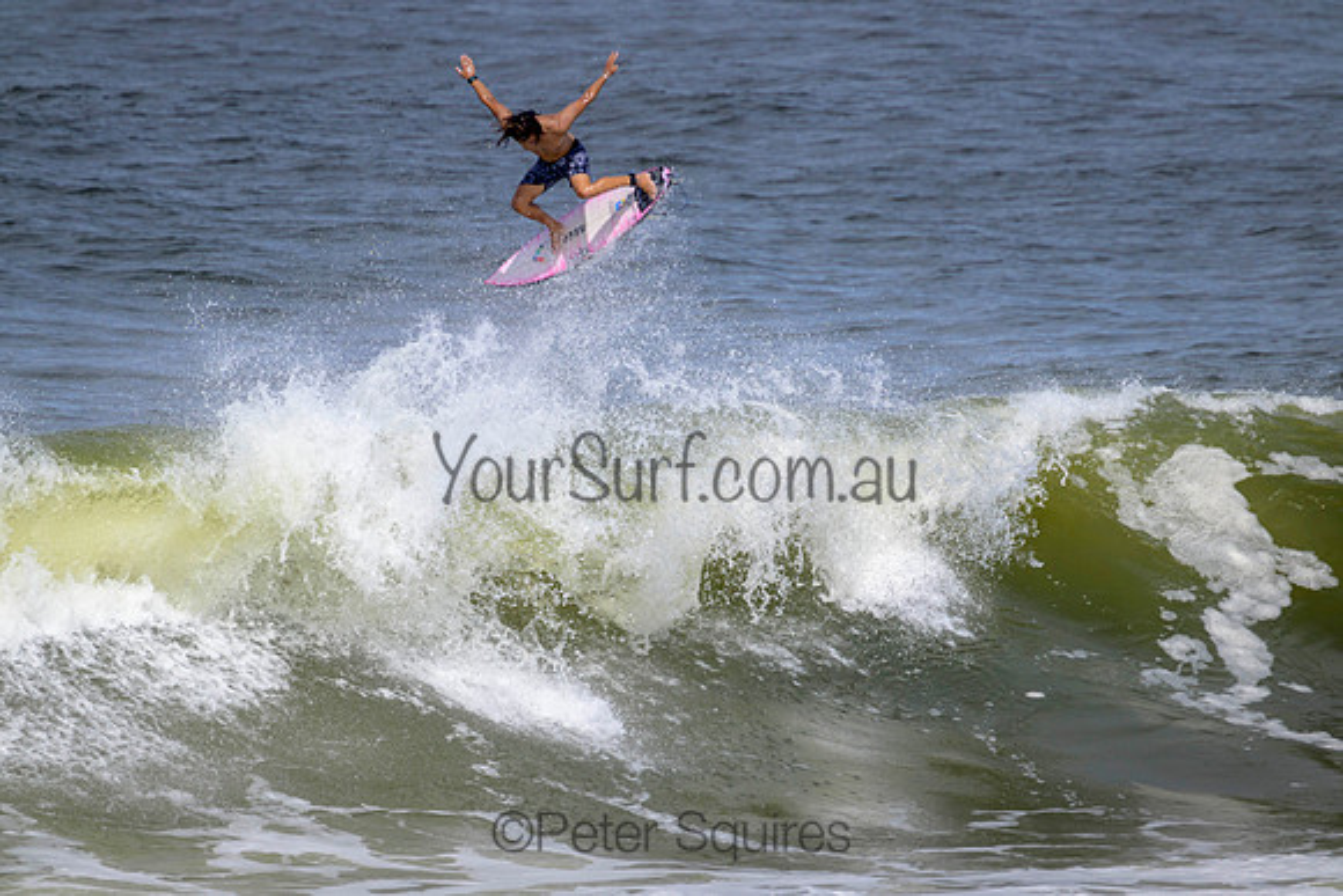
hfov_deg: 2.6
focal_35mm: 800
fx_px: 29850
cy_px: 448
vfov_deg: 1.7
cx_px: 672
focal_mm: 800
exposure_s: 1/2000
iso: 560
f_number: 11
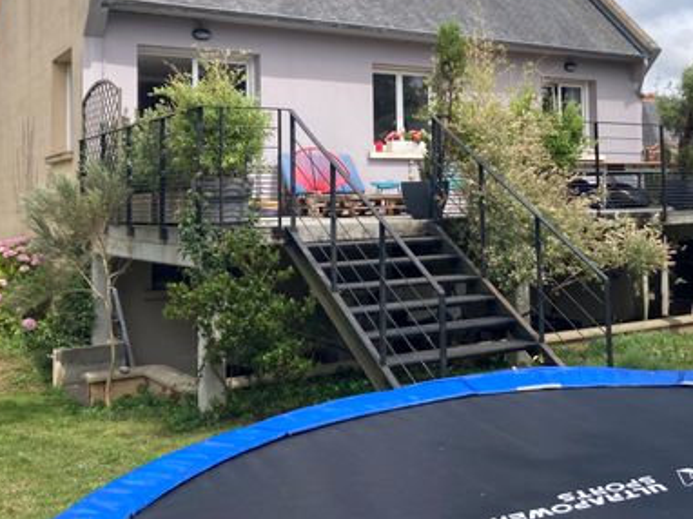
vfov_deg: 32.4
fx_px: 880
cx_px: 444
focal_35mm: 44
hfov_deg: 42.6
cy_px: 147
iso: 20
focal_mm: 3.99
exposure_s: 1/1656
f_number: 1.8
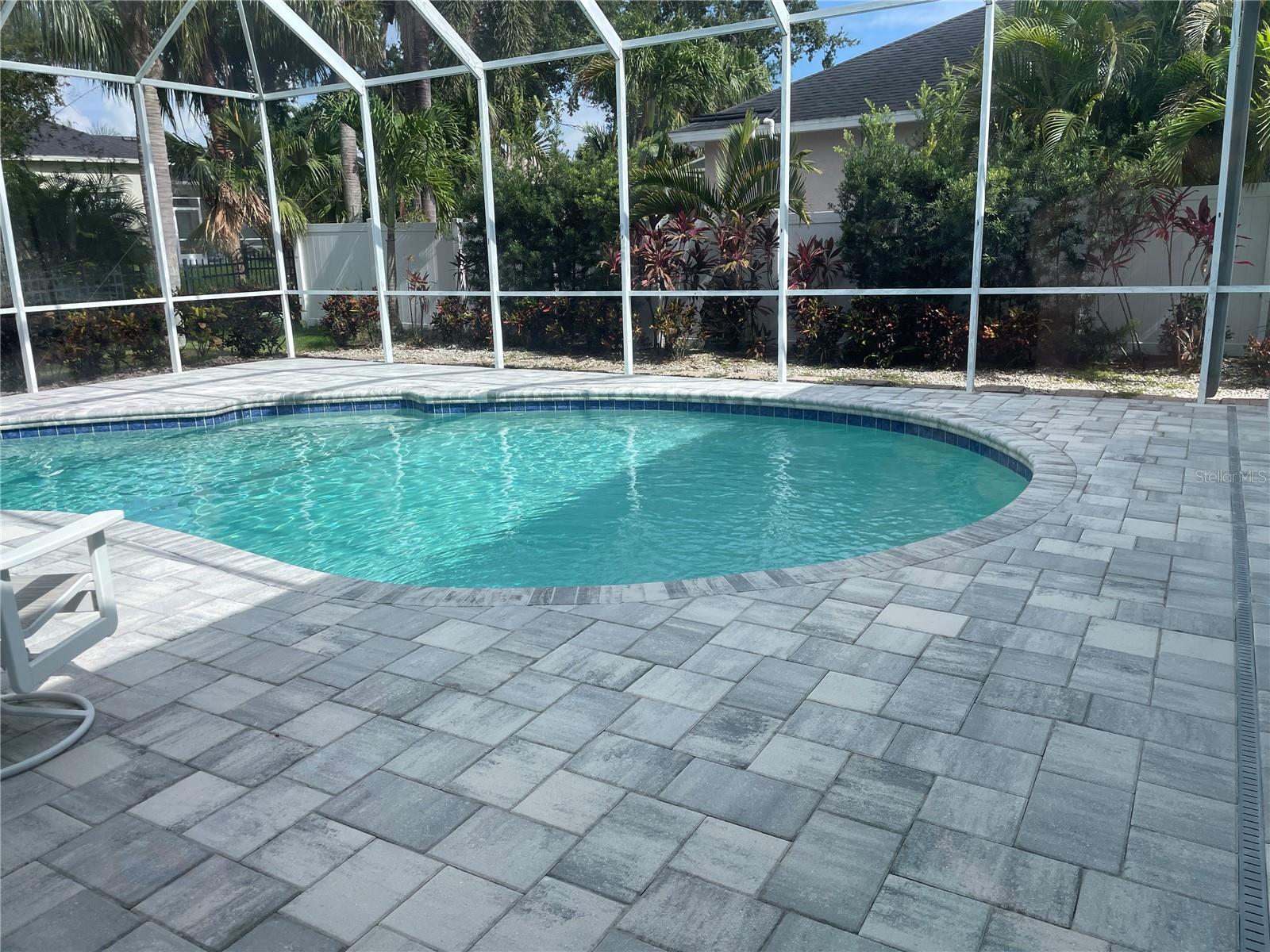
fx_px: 954
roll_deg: +1.7
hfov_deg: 67.3
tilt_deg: -12.9
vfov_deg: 53.1
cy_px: 476
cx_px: 635
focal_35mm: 26
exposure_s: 1/587
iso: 32
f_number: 1.6
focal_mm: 4.2
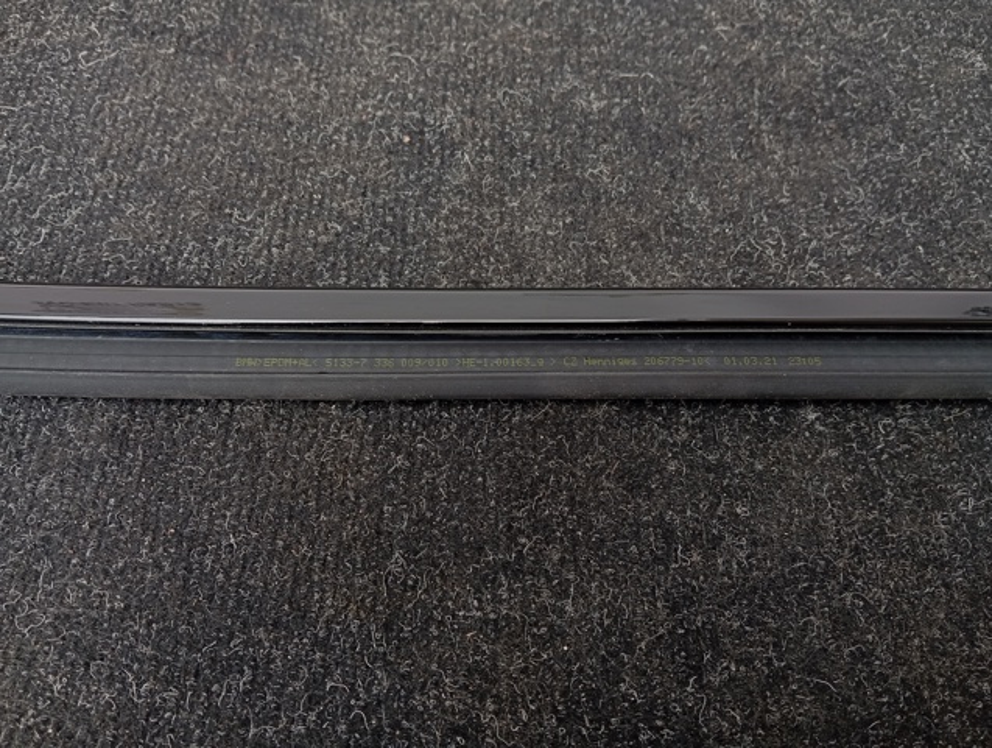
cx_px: 496
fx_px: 804
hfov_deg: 63.4
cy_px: 374
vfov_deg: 49.9
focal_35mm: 28
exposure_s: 1/33.3
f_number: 1.8
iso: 192
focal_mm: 4.22
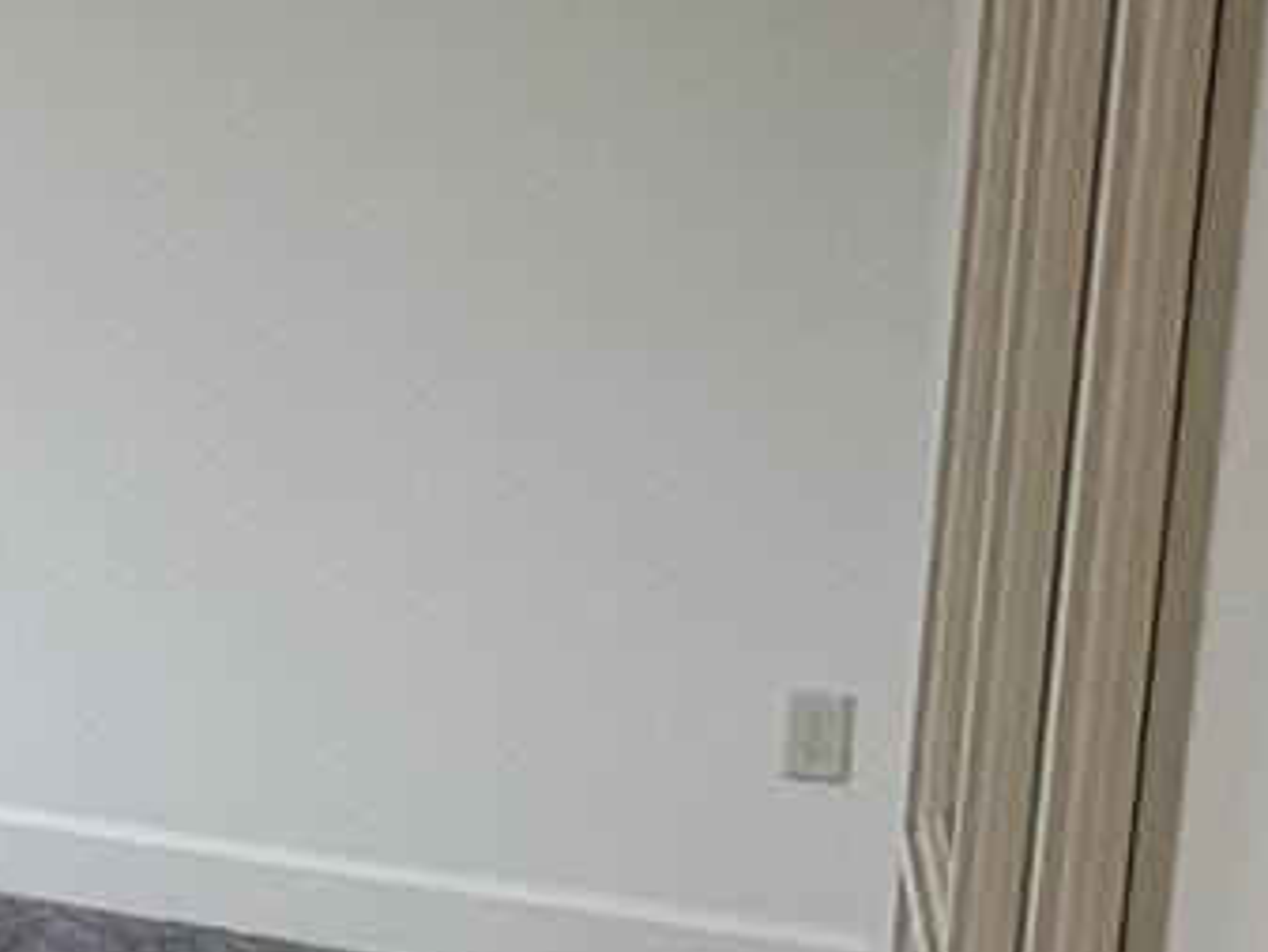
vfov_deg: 17.3
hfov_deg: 19.2
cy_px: 290
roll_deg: +2.9
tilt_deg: -9.0
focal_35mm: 85
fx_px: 3115
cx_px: -798
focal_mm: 2.22
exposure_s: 1/120
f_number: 2.2
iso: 80
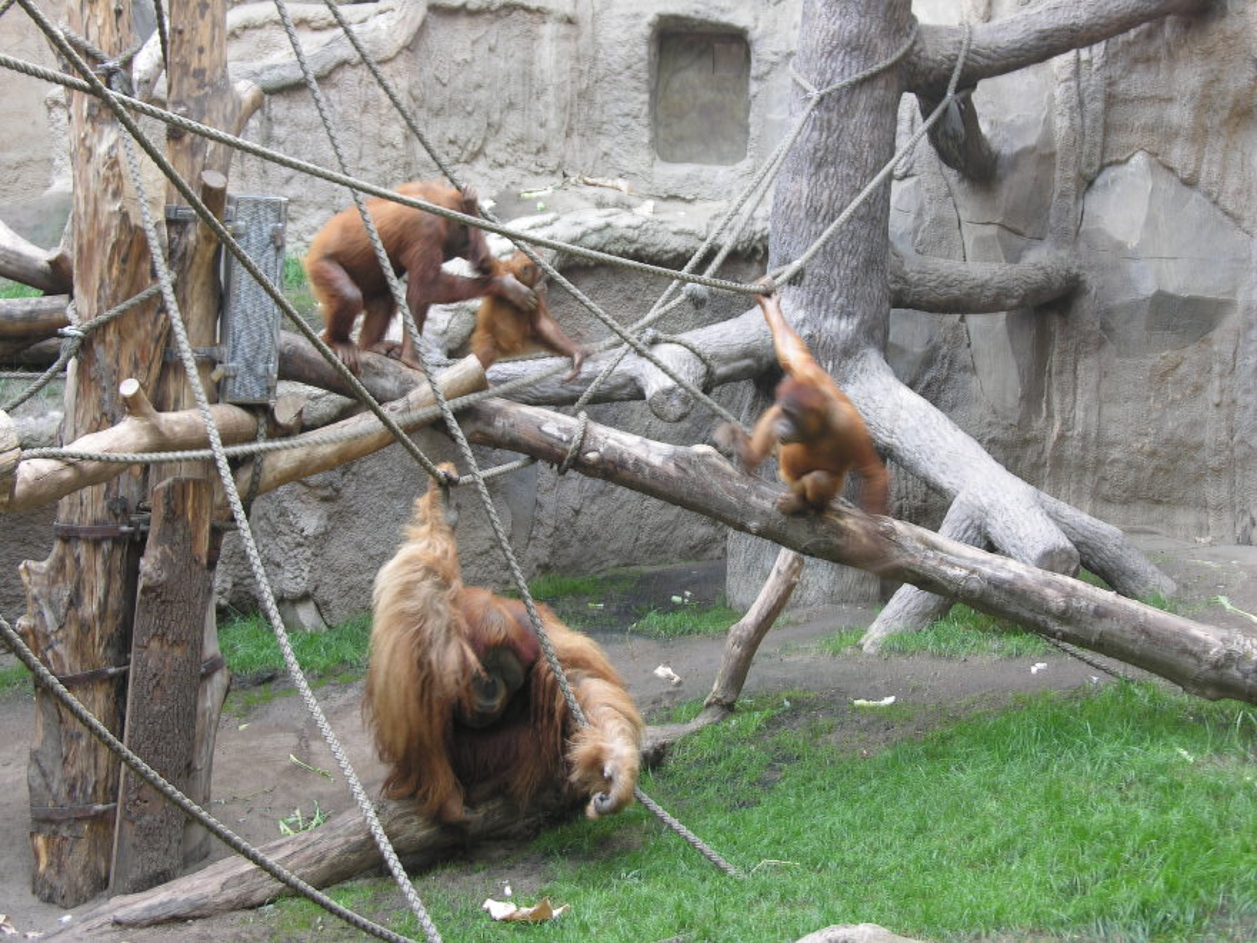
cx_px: 628
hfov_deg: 27.4
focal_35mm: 71
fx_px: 2578
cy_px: 472
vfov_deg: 20.7
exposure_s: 1/7.4
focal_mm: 18
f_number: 3.3
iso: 50
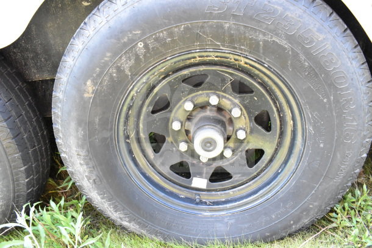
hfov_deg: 61.9
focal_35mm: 30
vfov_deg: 43.6
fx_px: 310
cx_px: 186
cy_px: 124
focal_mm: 20
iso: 6400
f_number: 7.1
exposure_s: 1/200
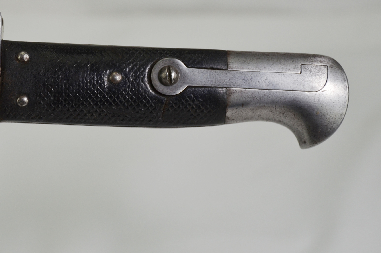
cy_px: 88
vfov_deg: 7.9
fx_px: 1817
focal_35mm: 172
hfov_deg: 12.0
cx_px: 123
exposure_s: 1/500
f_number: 5.6
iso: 360
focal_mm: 80
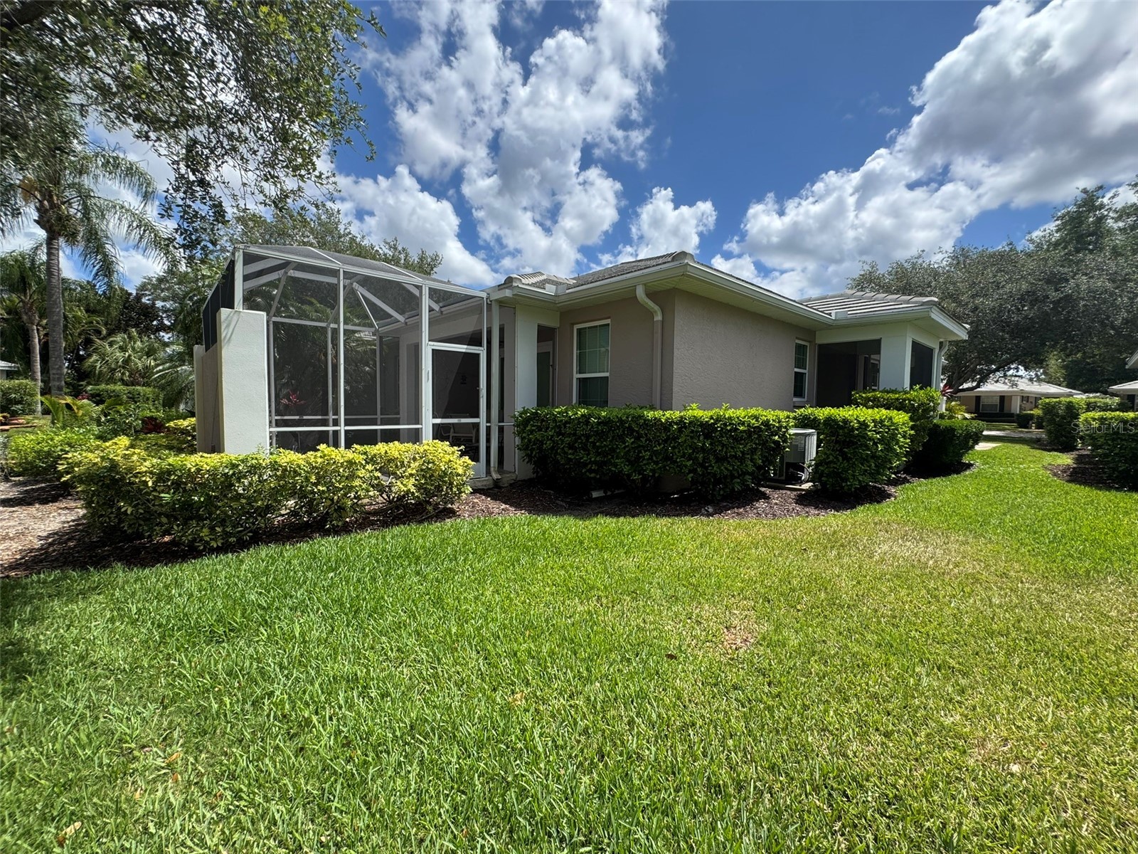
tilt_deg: -3.6
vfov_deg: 85.7
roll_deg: -1.4
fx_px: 460
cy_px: 427
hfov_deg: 102.1
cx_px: 569
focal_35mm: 14
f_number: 2.2
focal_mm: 2.22
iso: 50
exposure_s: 1/1178
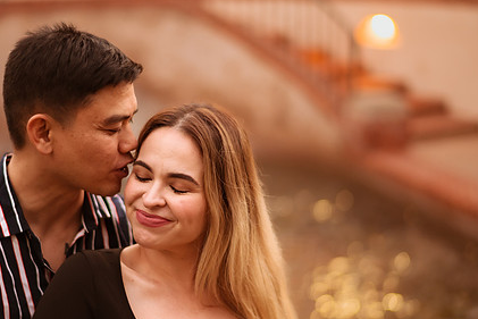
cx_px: 193
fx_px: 1063
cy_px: 187
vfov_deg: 17.1
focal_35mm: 80
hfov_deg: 25.3
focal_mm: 58
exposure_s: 1/500
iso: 1250
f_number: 1.4
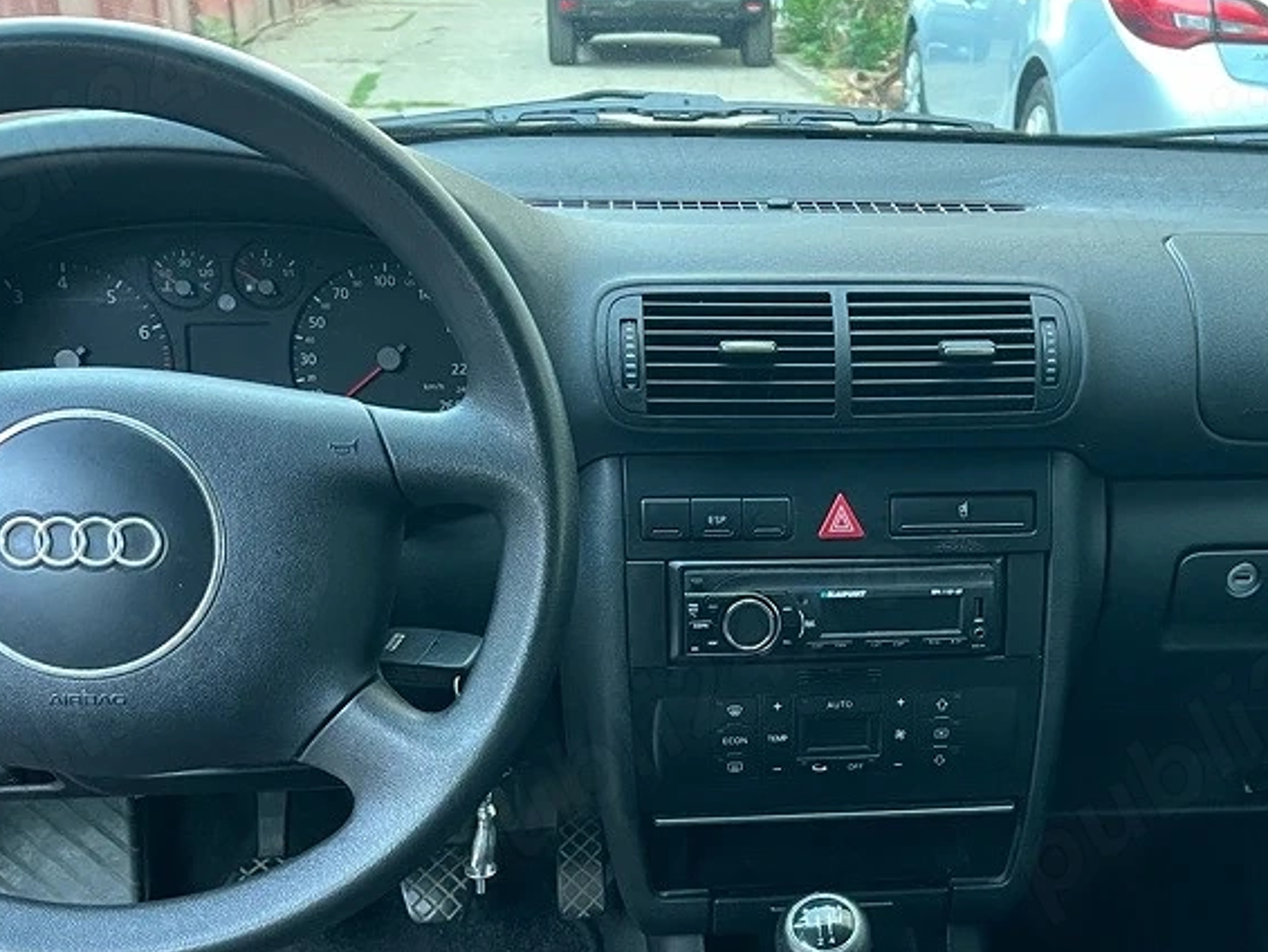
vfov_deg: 30.9
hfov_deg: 40.8
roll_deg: -2.1
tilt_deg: -25.4
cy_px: 736
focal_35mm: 46
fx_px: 1685
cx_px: 821
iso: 400
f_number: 1.5
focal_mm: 5.7
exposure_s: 1/60
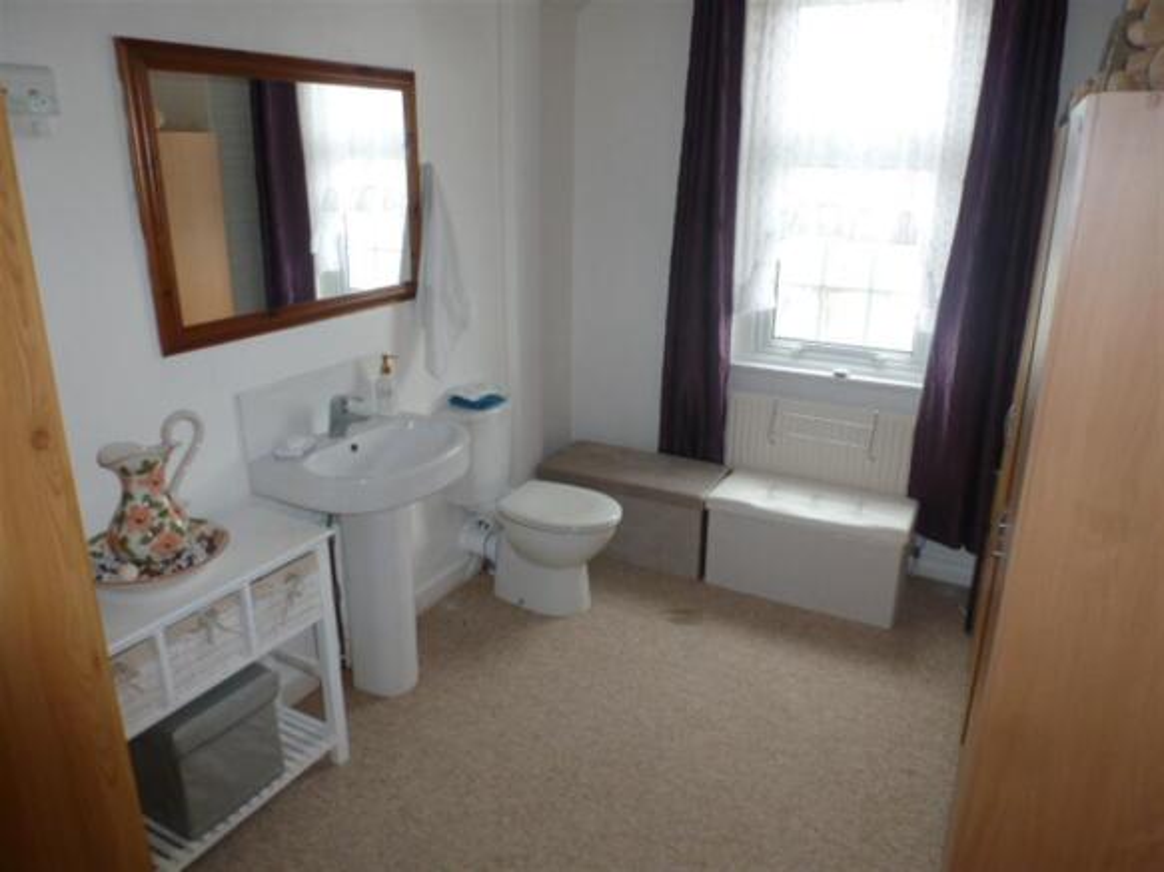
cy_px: 436
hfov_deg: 71.6
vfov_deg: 56.8
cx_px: 582
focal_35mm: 24
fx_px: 807
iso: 200
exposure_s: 1/60
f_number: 3.3
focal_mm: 4.3
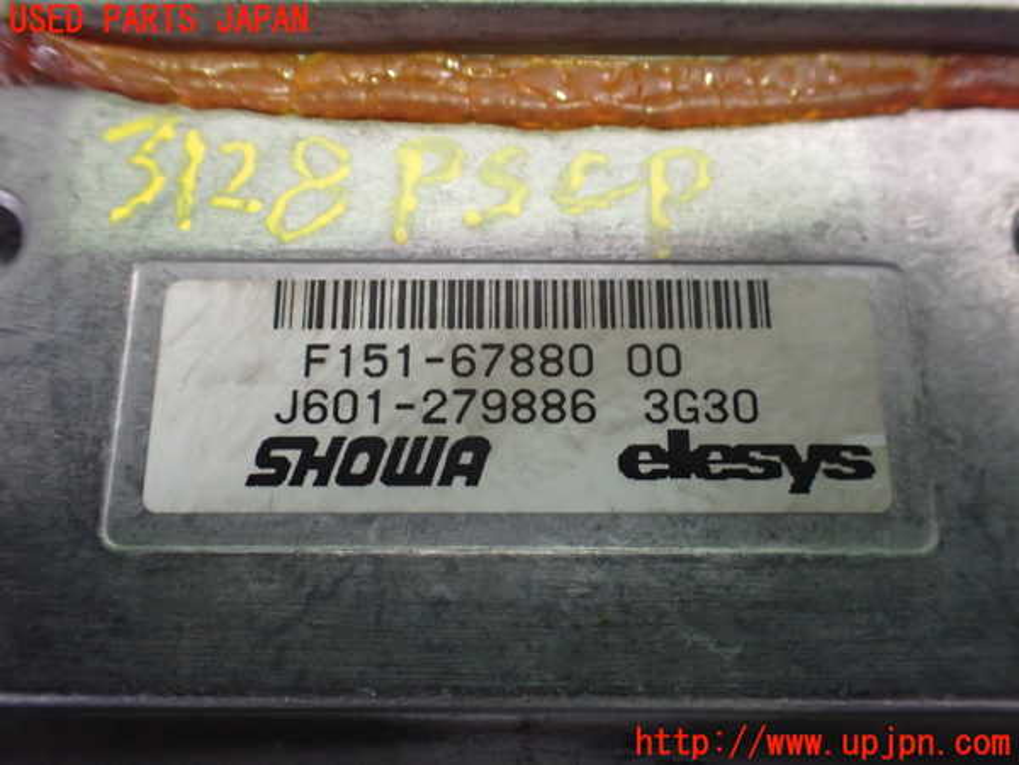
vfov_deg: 46.8
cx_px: 510
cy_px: 382
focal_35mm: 30
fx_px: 883
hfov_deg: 60.0
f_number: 2.3
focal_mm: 5.4
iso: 800
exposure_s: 1/50
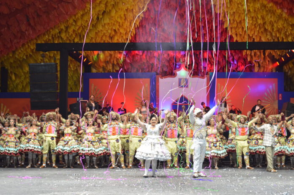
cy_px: 98
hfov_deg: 27.0
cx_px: 147
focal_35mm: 75
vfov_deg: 18.1
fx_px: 611
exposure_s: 1/80
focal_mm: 50
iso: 1250
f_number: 4.5
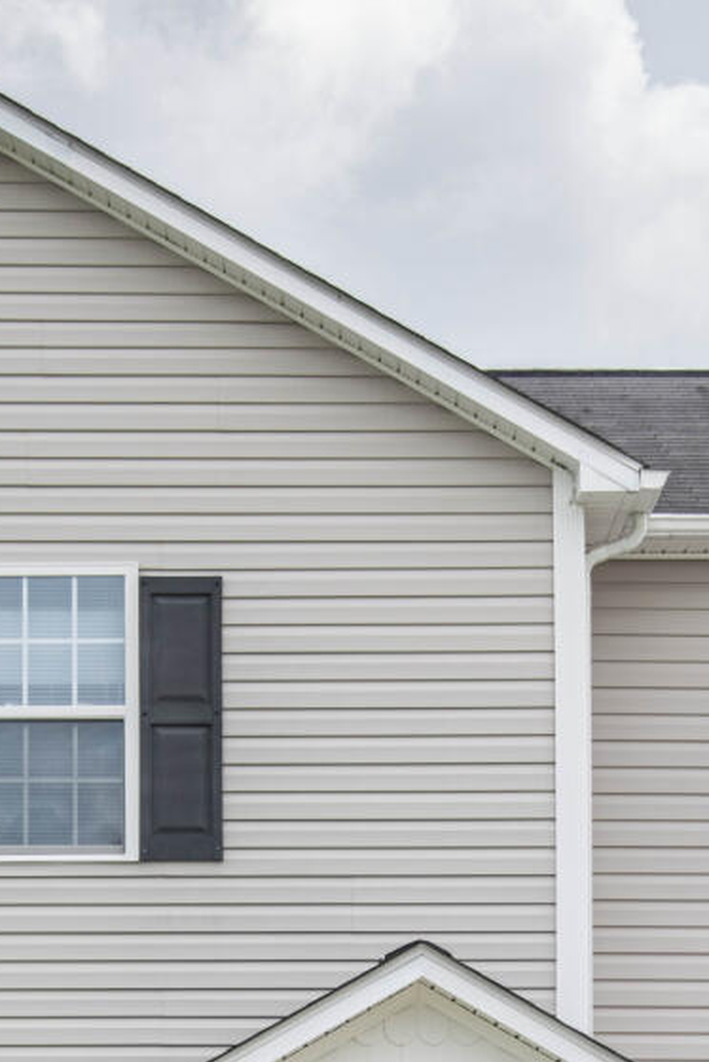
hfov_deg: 11.0
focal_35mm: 125
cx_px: 281
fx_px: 3688
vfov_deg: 16.0
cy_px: 1122
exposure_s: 1/500
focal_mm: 35
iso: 125
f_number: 5
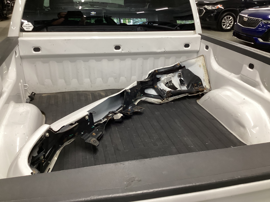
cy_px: 101
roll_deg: -2.7
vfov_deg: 45.4
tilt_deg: -26.4
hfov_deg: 58.4
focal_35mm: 31
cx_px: 135
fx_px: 242
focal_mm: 3.3
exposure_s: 1/50
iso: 160
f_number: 2.4
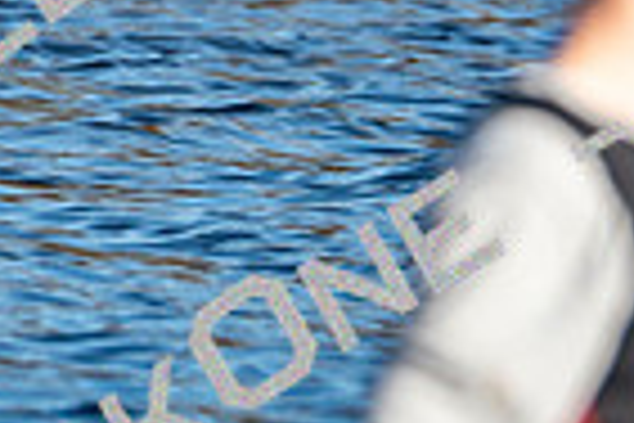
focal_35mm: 2375
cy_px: 119
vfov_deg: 0.6
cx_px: 1255
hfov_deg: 0.9
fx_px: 41823
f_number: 6.3
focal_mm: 576
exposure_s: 1/2000
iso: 640
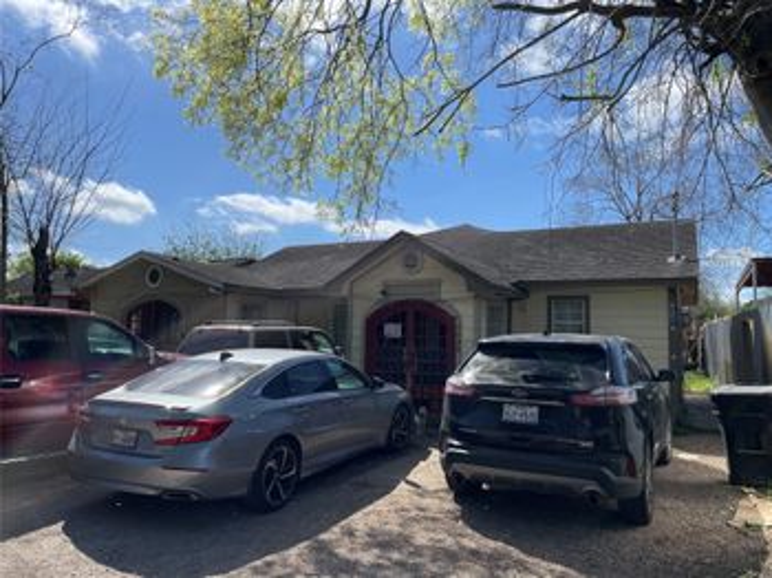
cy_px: 289
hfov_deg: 67.3
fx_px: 579
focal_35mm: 26
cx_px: 386
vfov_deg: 53.0
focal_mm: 4.2
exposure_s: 1/5556
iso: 32
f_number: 1.6
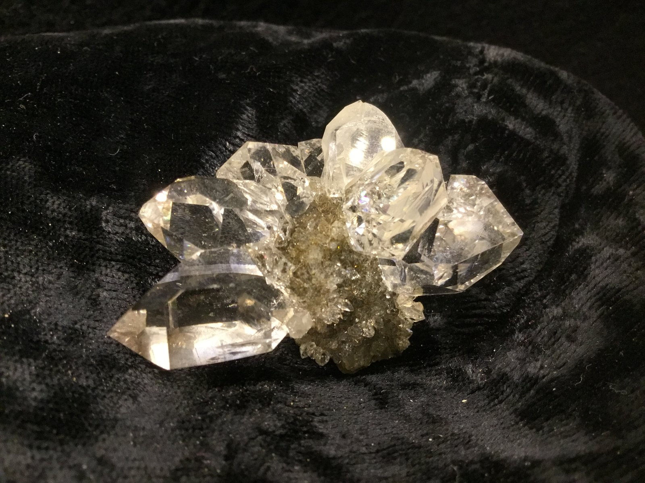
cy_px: 242
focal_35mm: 31
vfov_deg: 45.4
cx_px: 322
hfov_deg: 58.4
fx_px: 578
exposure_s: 1/30
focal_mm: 3.3
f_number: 2.4
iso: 125
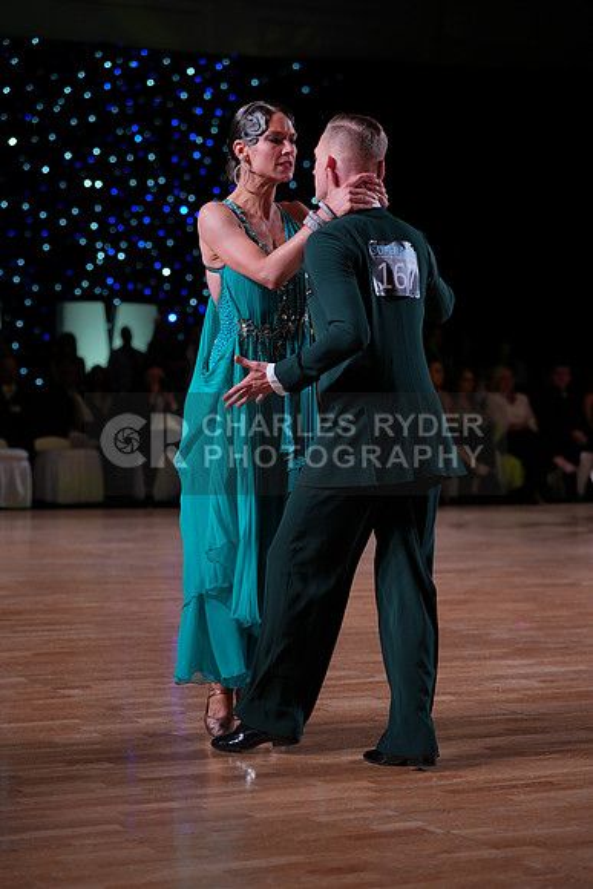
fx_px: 2049
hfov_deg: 16.5
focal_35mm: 83
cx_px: 296
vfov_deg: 24.5
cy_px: 444
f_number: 3.5
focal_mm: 83
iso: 500
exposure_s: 1/400
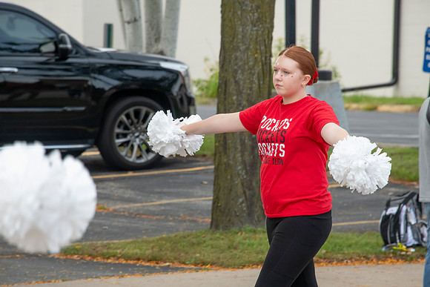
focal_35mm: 300
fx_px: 3584
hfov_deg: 6.9
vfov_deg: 4.6
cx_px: 215
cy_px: 144
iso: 3200
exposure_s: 1/200
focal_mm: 300
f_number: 11
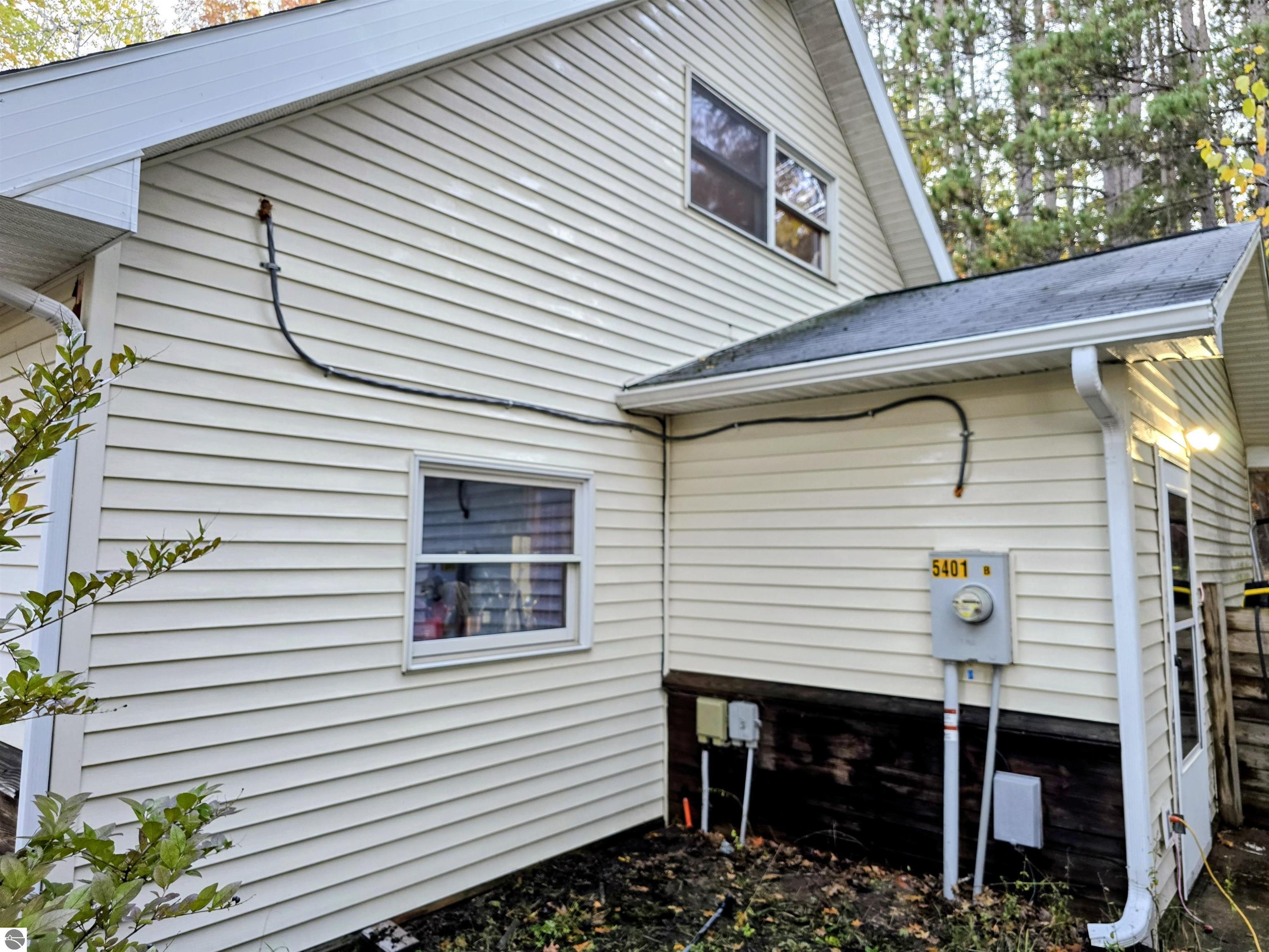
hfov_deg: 73.9
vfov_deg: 58.9
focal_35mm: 23
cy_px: 476
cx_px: 634
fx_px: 843
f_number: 1.7
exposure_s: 1/120
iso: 125
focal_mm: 6.3
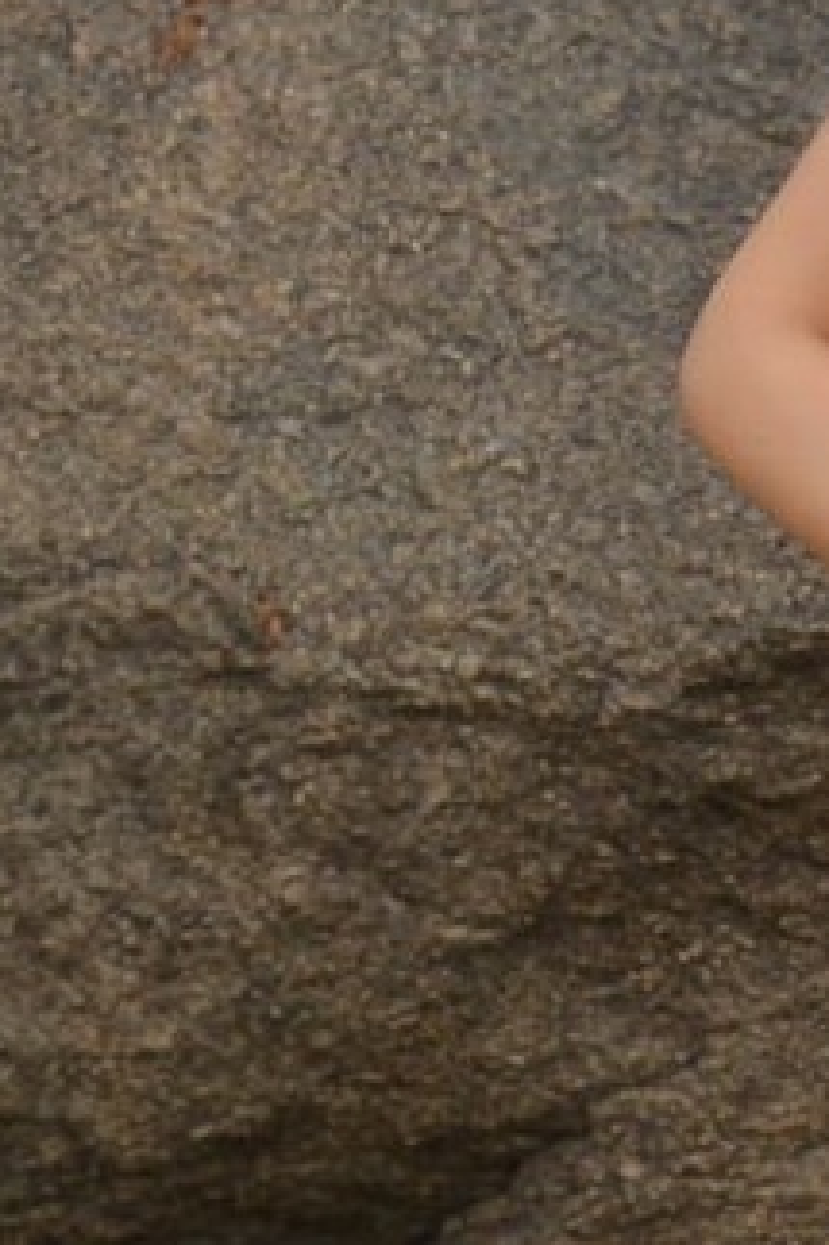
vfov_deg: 6.8
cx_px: 1643
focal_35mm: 302
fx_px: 10442
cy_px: 1058
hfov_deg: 4.5
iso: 500
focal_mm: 65
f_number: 5.6
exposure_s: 1/125
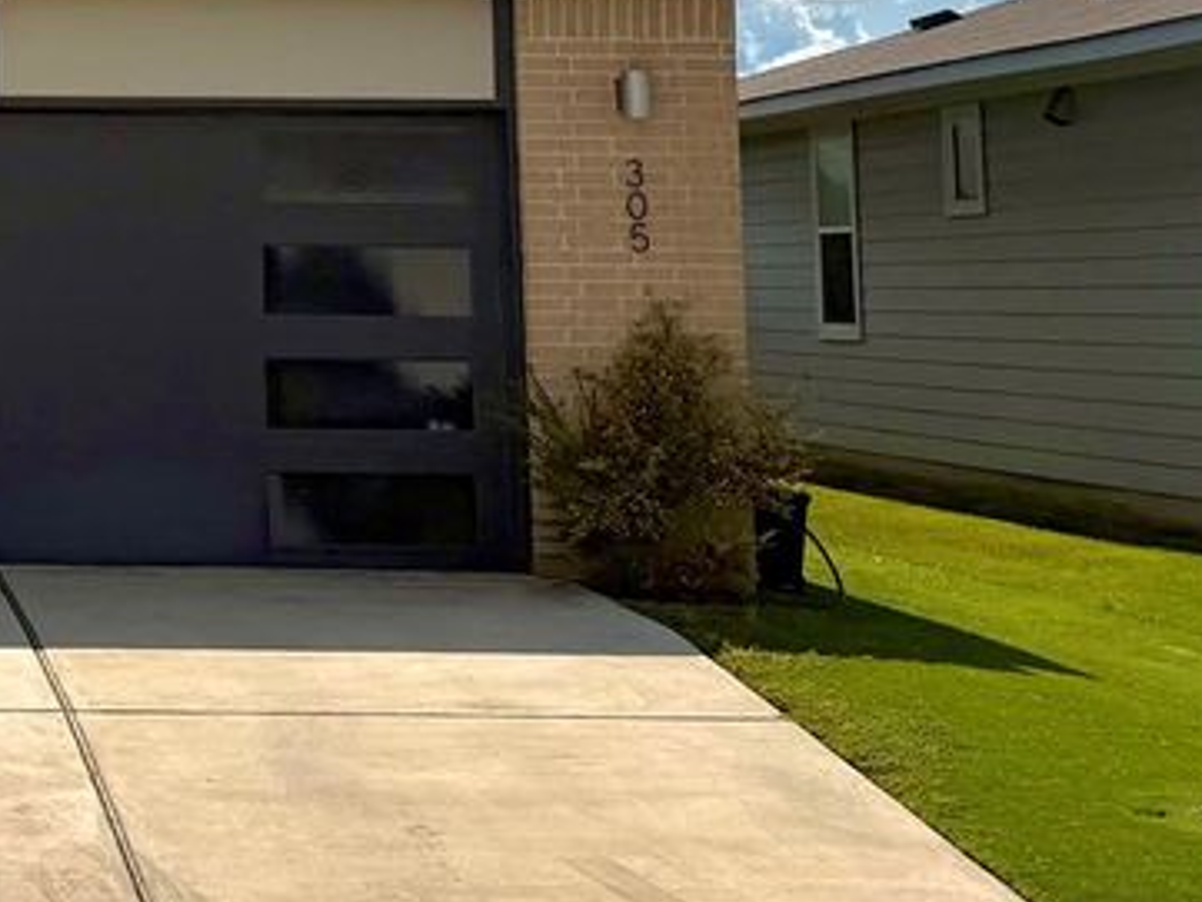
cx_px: -353
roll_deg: +1.5
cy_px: -130
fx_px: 2362
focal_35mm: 68
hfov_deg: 24.9
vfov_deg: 20.5
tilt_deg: +7.2
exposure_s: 1/14286
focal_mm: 6.76
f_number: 1.78
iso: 80
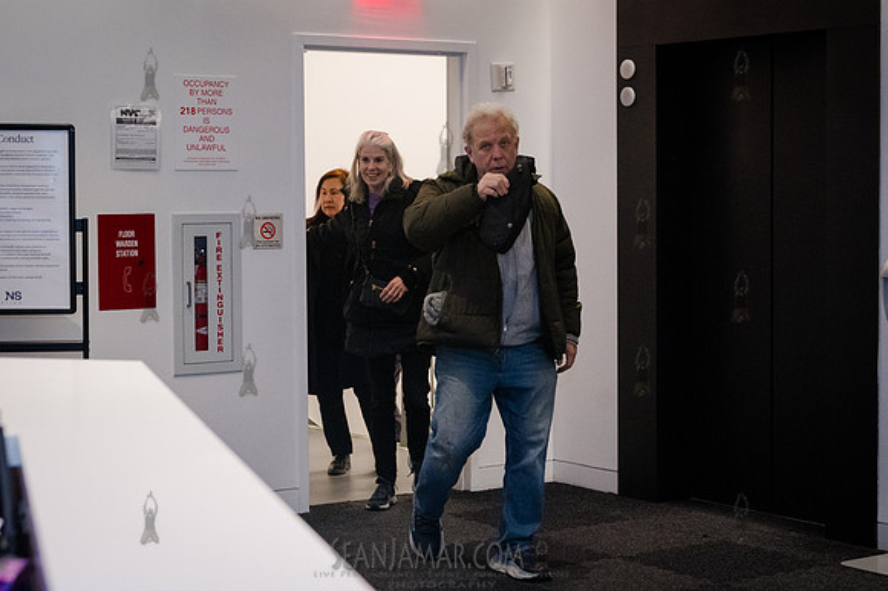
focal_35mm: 69
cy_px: 258
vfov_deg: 19.8
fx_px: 1696
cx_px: 435
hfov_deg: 29.3
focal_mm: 59
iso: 8000
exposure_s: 1/160
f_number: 4
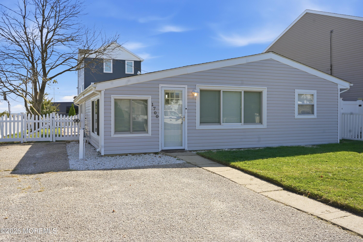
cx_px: 182
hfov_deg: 63.7
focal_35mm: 29
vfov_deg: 45.0
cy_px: 121
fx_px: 292
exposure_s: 1/80
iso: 100
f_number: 10
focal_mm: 29
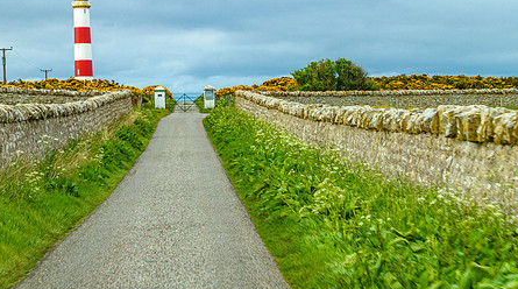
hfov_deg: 24.0
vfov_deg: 13.5
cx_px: 234
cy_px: 171
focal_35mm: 89
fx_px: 1220
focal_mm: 23.9
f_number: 7.1
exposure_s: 1/80
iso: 250
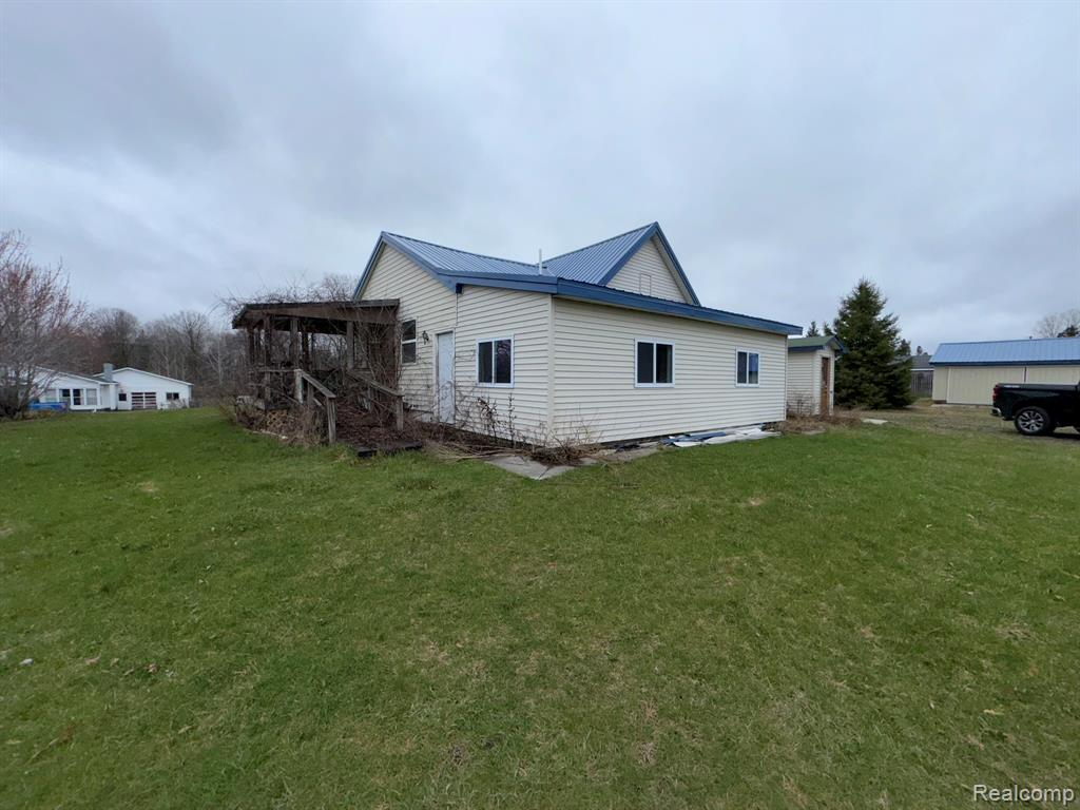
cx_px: 540
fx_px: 437
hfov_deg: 102.1
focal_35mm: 14
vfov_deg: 85.7
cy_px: 405
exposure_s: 1/1126
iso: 32
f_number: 2.2
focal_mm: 2.22
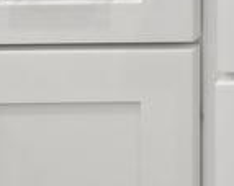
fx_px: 650
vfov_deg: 12.0
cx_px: 571
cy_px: -301
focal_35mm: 94
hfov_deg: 13.9
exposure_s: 1/13
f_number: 8
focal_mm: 14
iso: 400
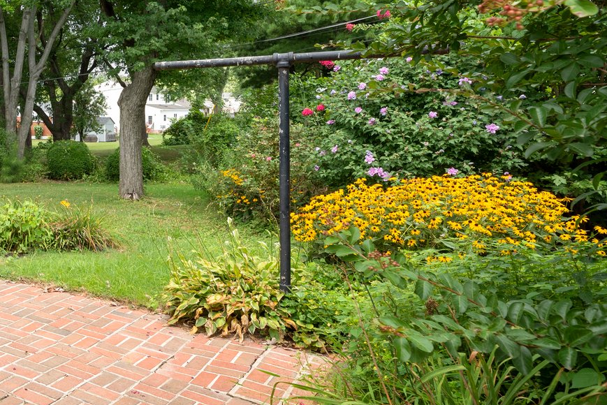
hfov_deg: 42.9
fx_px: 557
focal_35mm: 33
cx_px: -78
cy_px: 113
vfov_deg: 39.2
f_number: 8
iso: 250
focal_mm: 14
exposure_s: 1/80
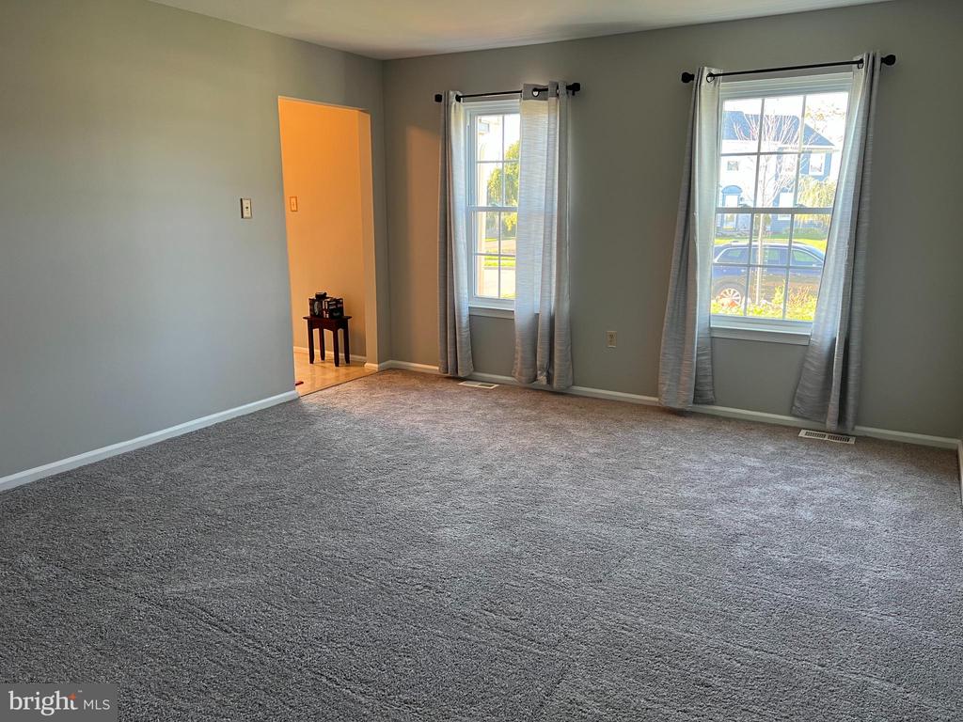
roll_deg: +0.3
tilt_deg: -12.1
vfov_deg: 53.1
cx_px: 482
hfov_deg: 67.3
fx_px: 723
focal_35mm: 26
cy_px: 361
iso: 80
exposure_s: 1/60
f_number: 1.5
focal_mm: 5.7
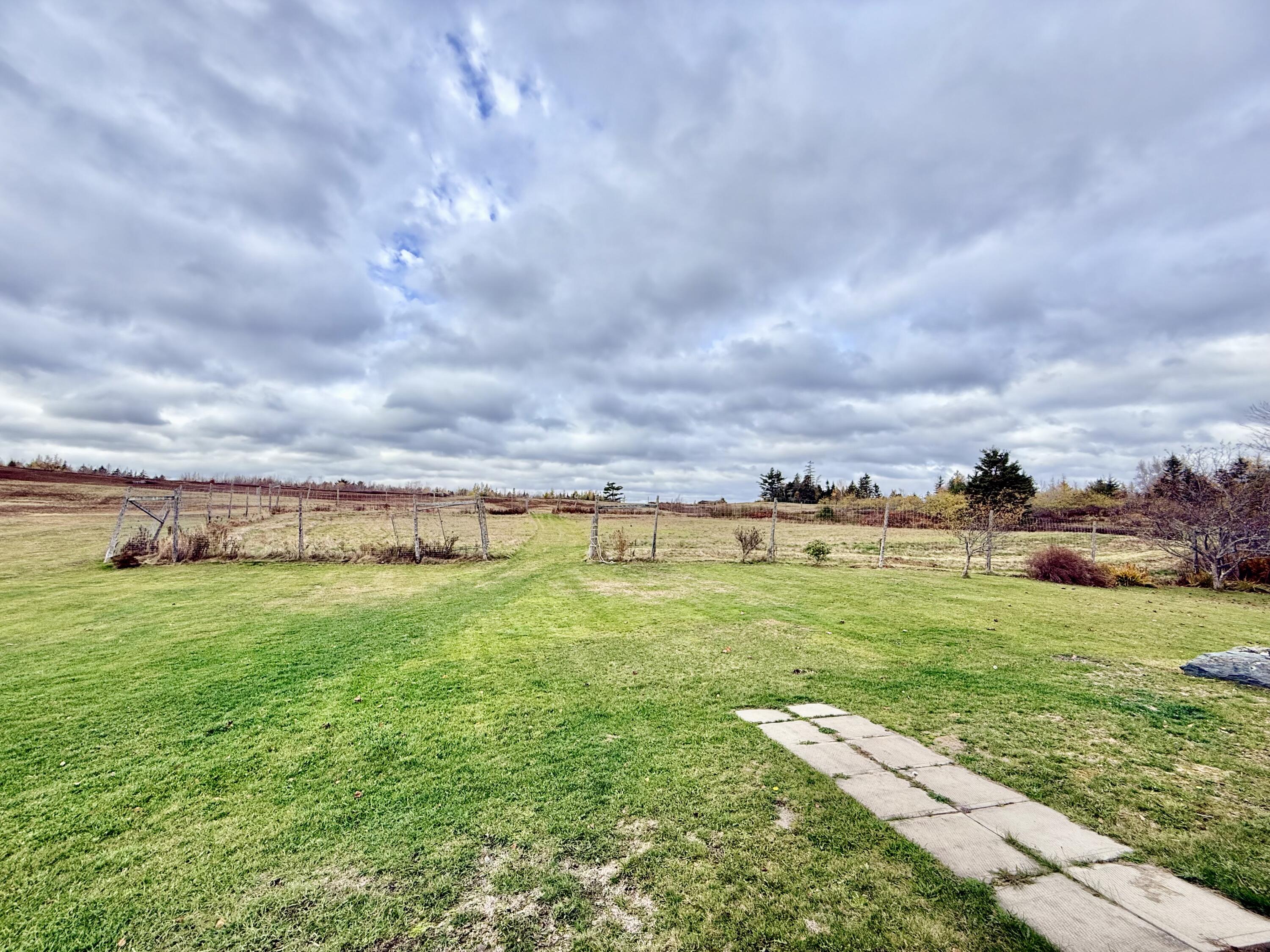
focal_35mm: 14
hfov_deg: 102.1
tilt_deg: +5.9
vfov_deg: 85.7
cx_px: 635
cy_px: 476
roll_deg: -0.6
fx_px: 514
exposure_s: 1/820
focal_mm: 2.22
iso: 50
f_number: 2.2
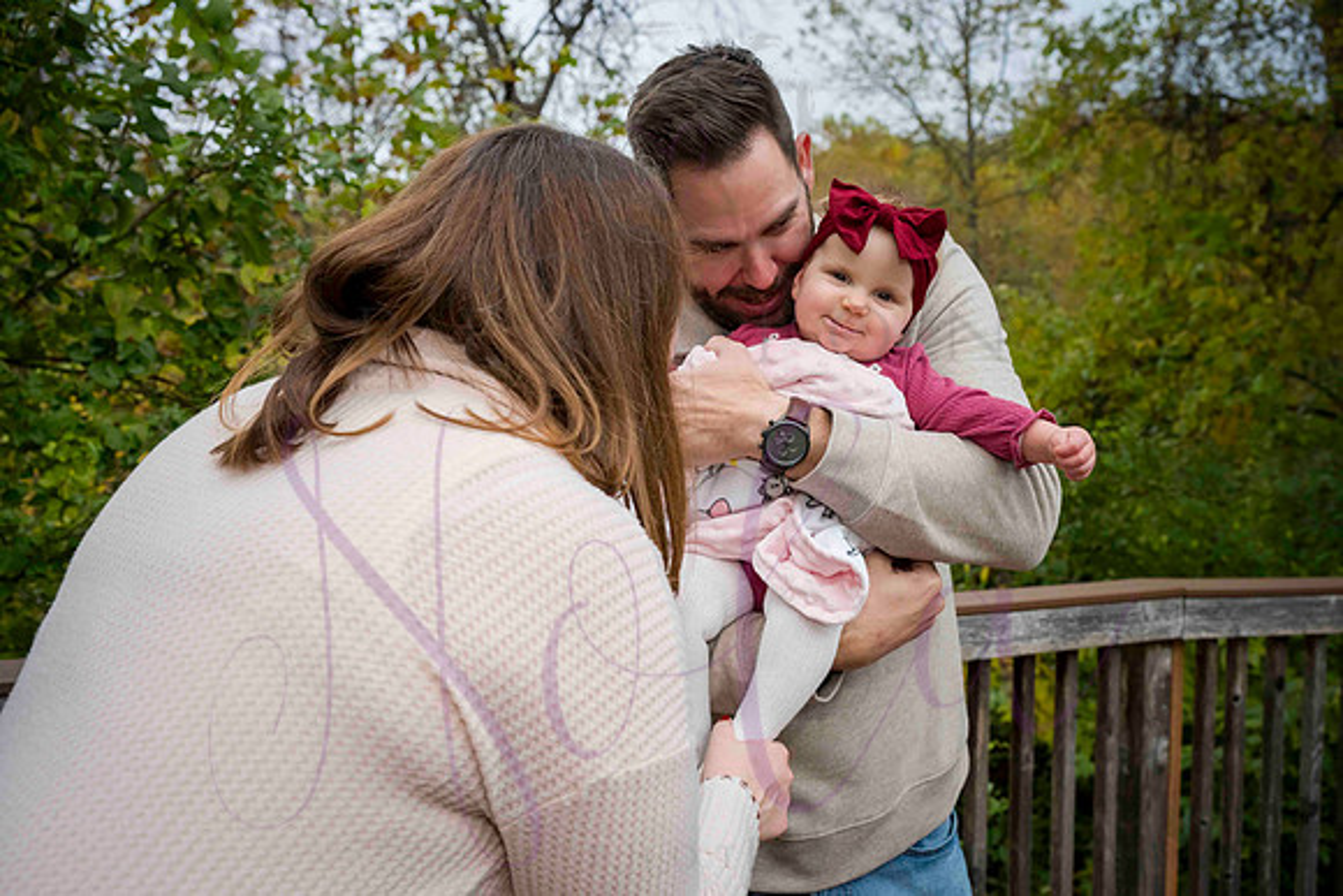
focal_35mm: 37
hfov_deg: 51.9
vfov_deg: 36.0
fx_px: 1381
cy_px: 448
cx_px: 672
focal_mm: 37
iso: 400
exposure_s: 1/640
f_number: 6.3
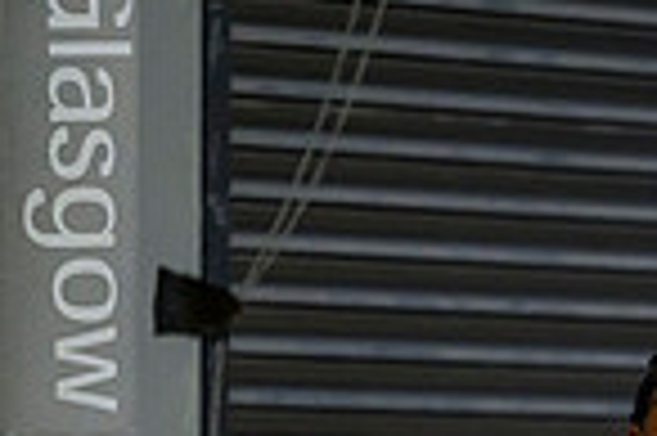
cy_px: 993
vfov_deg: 1.8
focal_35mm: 741
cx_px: 1475
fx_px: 13508
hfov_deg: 2.8
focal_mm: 160
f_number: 3.2
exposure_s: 1/1000
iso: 4000
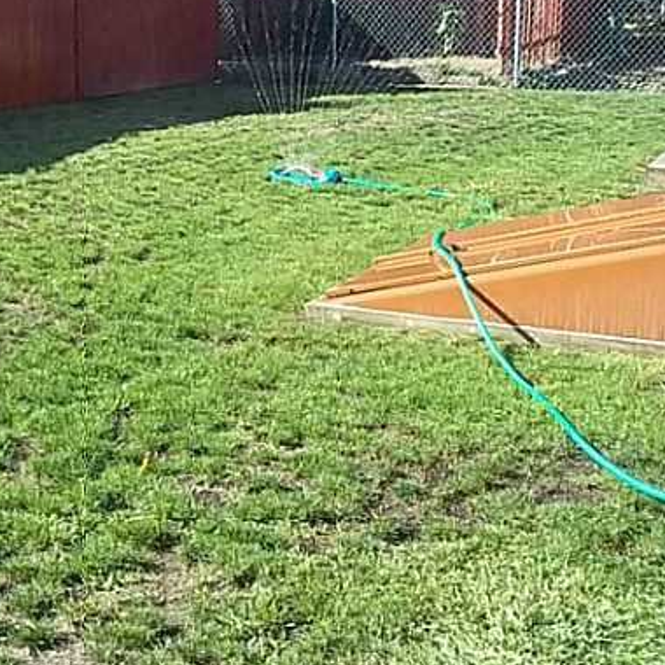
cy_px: 248
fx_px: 1456
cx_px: 84
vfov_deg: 25.6
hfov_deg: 25.1
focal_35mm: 67
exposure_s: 1/320
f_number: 3.1
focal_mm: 6.5
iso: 80
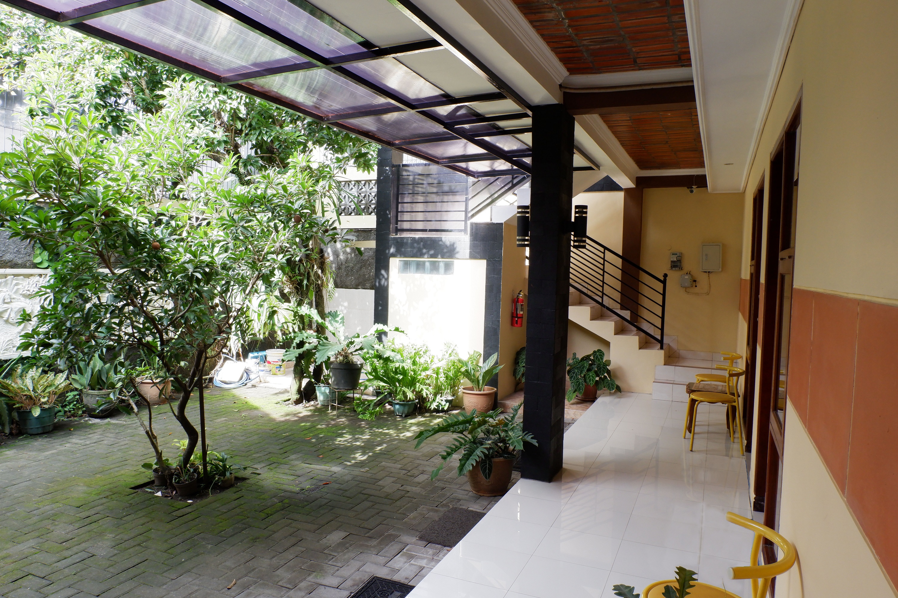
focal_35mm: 24
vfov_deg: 53.1
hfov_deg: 73.7
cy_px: 299
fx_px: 599
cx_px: 449
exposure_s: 1/42
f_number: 10
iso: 800
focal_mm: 16
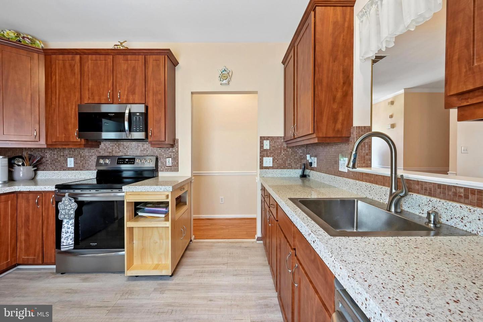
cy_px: 161
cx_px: 242
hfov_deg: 104.3
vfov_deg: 81.2
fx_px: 188
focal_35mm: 14
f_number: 11
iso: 400
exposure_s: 1/10
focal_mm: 14
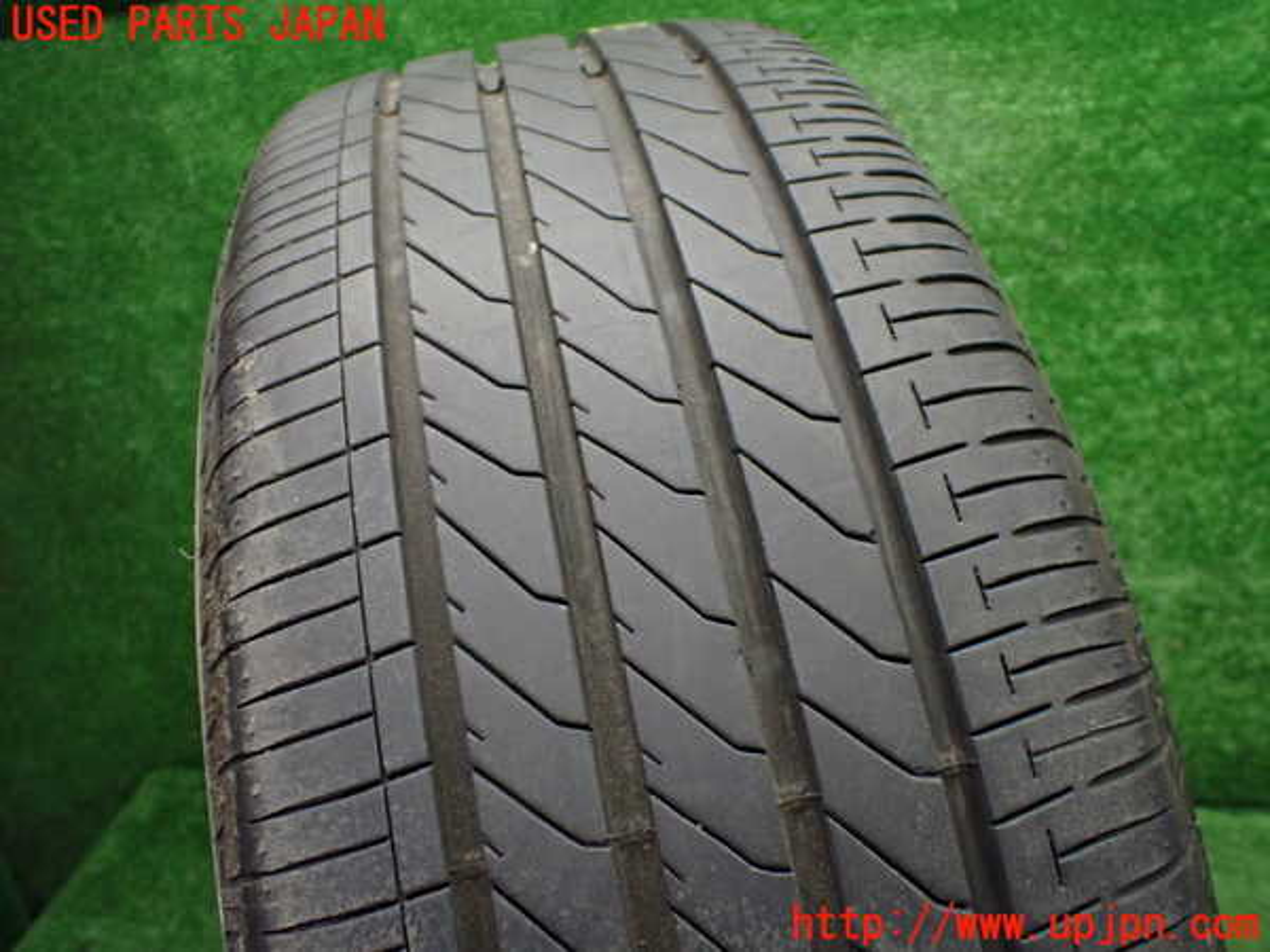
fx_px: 1101
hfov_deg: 60.0
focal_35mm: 30
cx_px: 635
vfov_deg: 46.8
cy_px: 476
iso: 640
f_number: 2.3
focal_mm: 5.4
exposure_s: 1/125
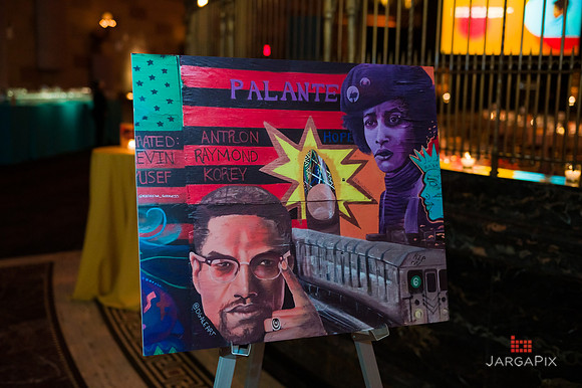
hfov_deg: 48.5
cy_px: 194
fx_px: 646
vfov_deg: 33.4
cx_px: 291
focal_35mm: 40
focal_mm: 40
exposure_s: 1/200
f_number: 4
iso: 3200
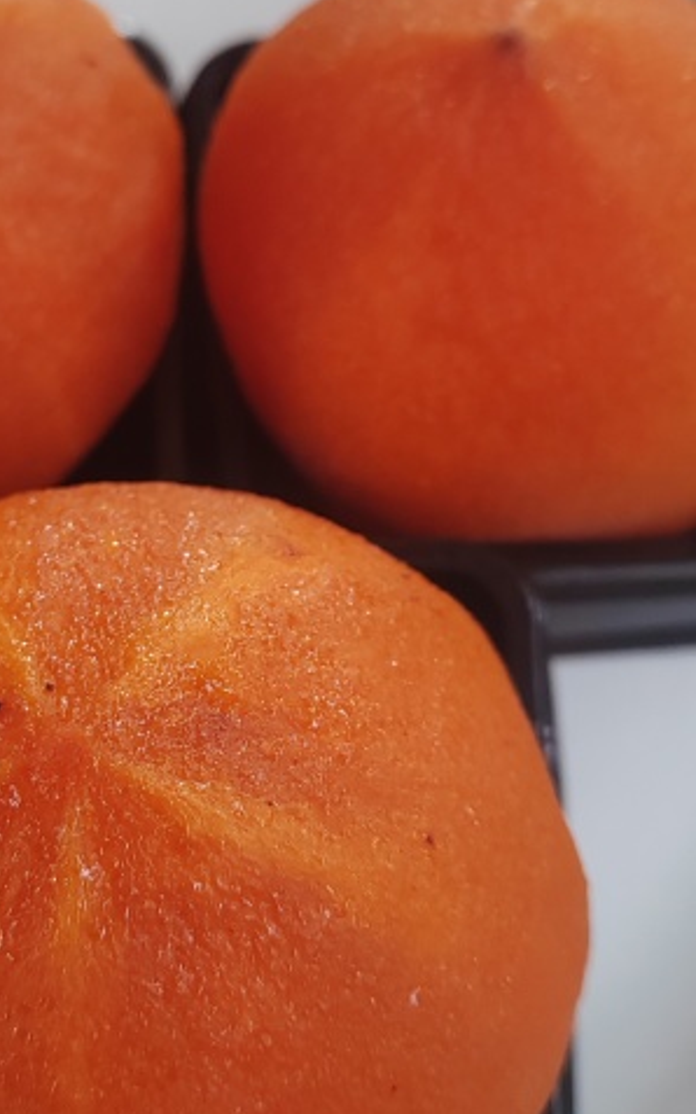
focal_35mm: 64
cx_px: 173
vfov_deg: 31.9
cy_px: 466
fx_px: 1943
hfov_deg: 20.2
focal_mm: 5.52
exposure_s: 1/100
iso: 1250
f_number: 1.9
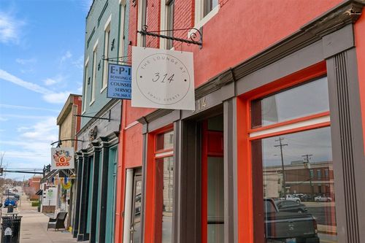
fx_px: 365
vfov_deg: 36.8
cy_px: 122
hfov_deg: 53.1
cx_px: 182
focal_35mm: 36
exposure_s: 1/250
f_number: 7.1
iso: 400
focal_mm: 24
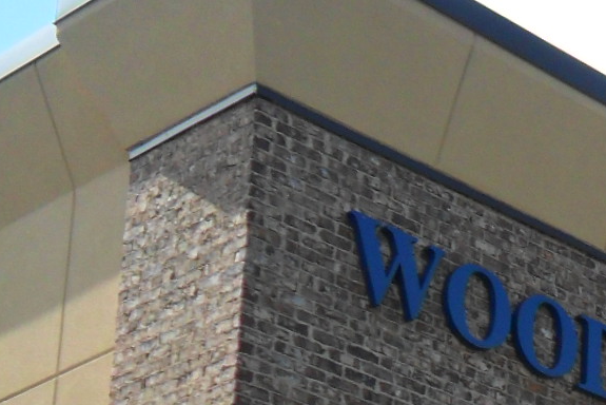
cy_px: 785
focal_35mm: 137
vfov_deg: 9.4
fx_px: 2307
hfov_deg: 13.5
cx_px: 1059
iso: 100
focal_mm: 6.6
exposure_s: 1/500
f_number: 4
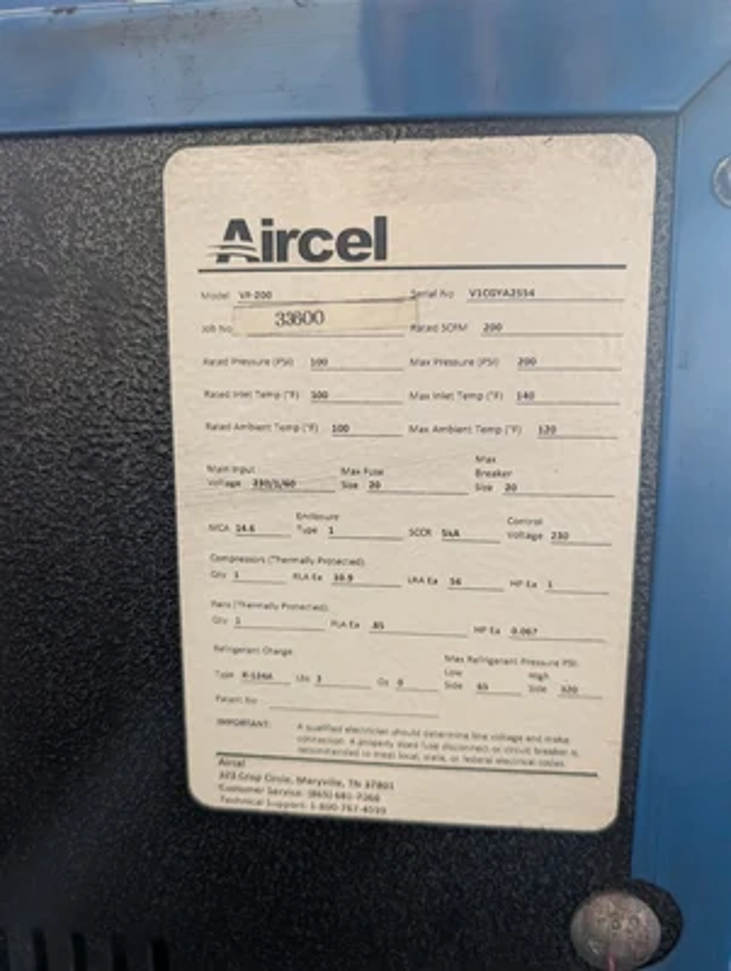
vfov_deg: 71.5
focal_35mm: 24
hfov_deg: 56.9
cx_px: 366
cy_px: 486
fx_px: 674
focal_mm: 6.9
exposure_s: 1/319
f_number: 1.68
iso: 1784
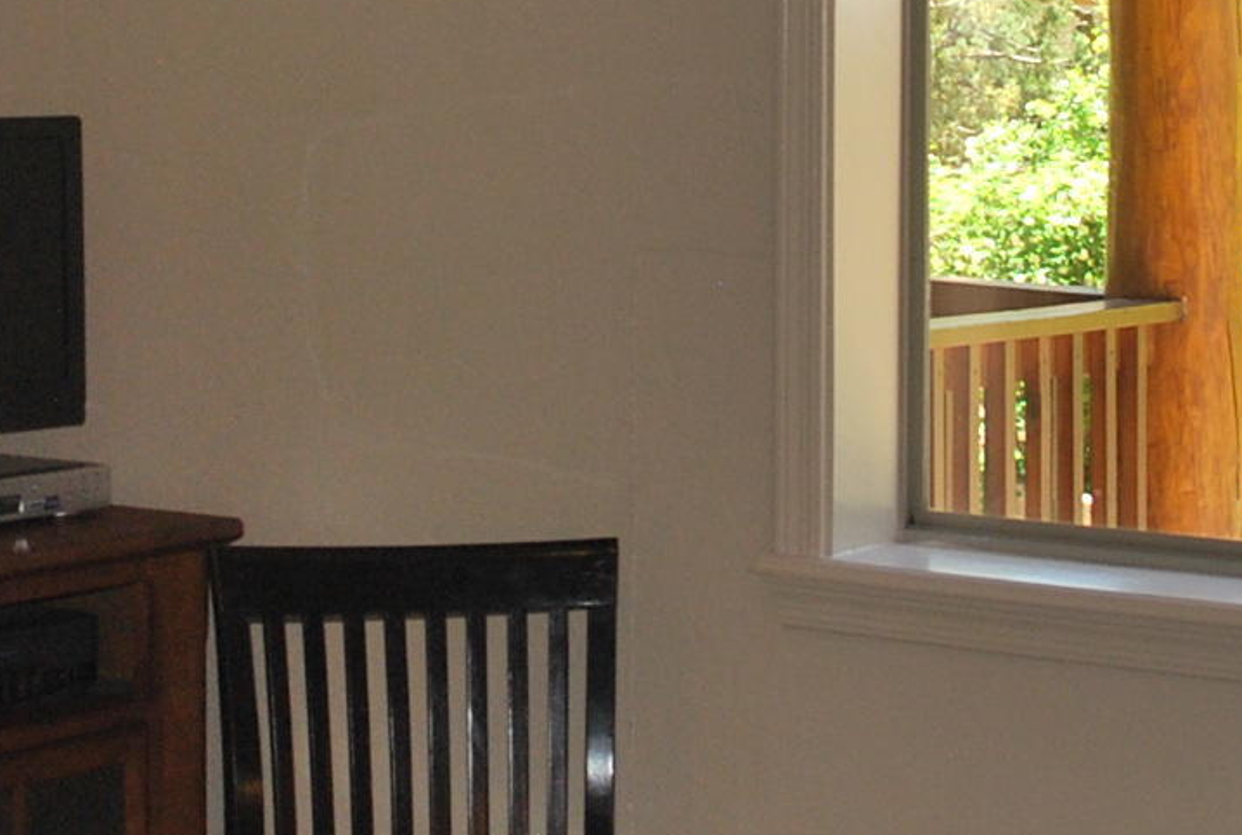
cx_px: 445
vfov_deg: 12.5
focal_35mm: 109
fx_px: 3770
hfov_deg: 18.7
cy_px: -47
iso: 200
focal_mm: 18
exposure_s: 1/60
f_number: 3.5
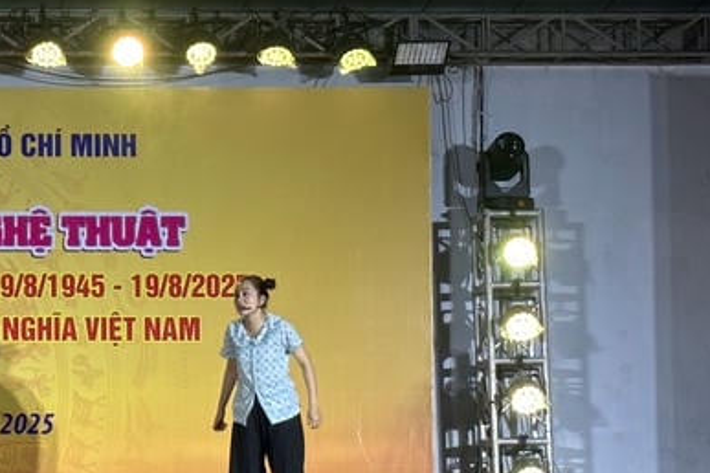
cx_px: 48
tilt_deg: +5.7
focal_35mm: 129
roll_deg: +0.5
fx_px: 2544
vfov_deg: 10.6
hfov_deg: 15.7
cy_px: 343
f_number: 1.78
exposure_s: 1/50
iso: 50
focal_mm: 6.86
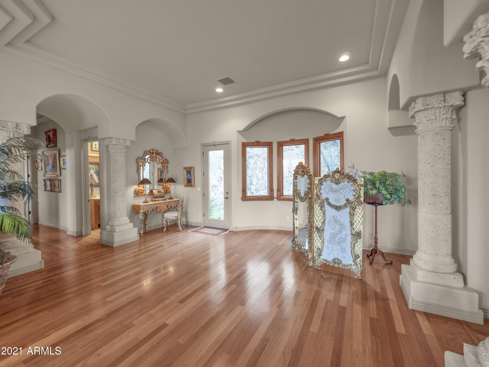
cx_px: 244
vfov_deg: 85.7
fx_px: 198
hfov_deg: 102.1
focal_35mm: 14
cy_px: 184
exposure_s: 1/15
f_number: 4
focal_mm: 7
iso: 800
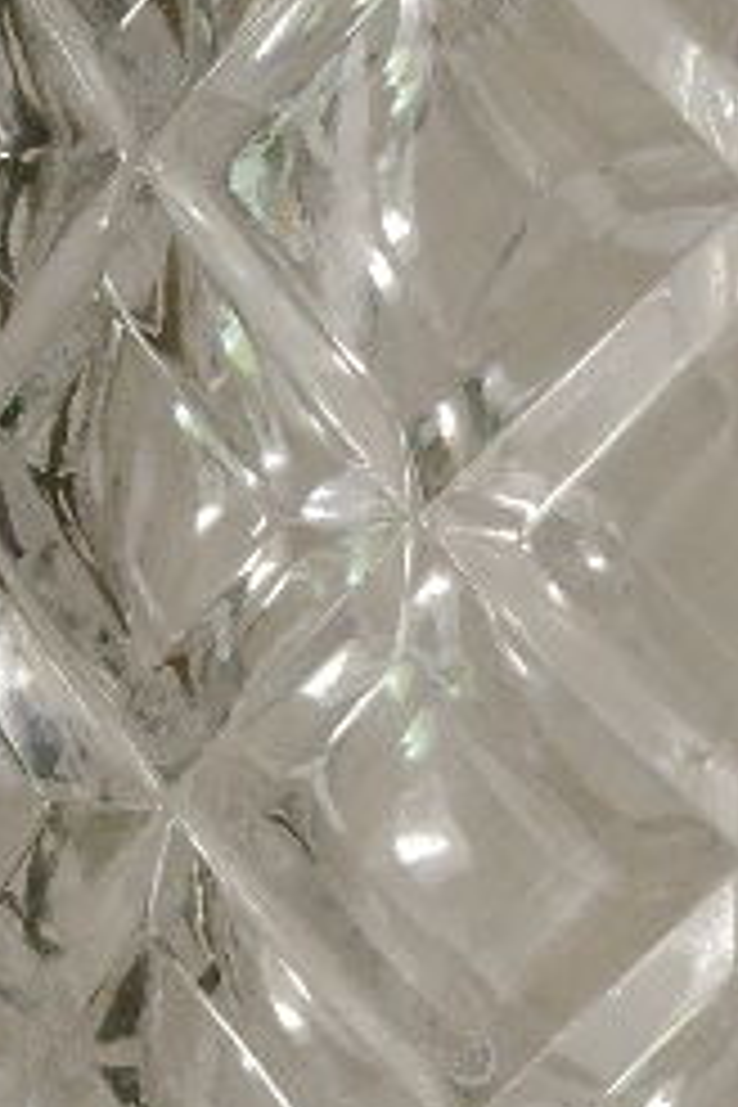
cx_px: 670
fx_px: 14913
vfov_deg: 4.2
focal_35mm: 485
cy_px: 1602
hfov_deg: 2.8
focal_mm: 45
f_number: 5.6
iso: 800
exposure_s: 1/30
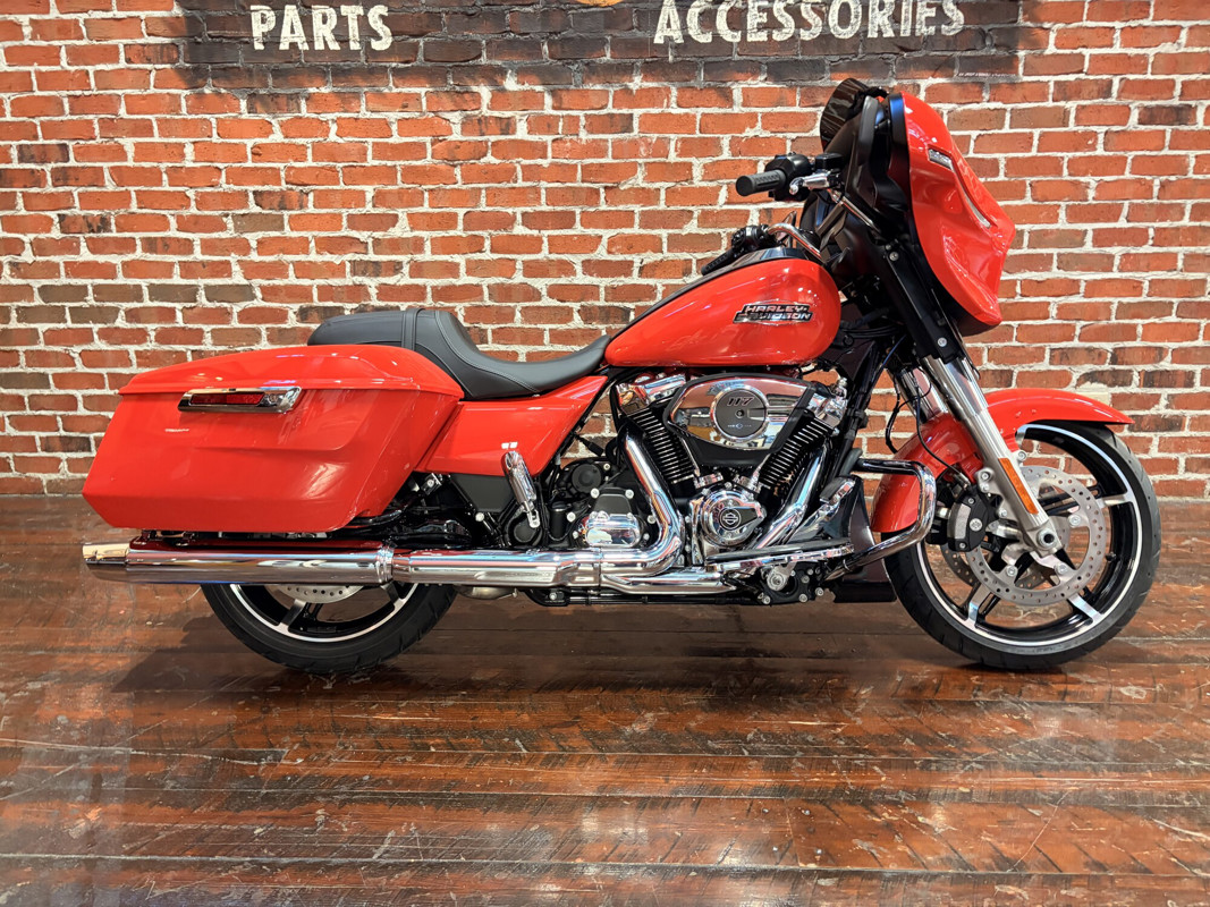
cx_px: 605
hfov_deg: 67.3
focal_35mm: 26
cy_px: 454
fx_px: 909
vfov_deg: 53.1
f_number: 1.6
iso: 400
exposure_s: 1/60
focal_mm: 5.96
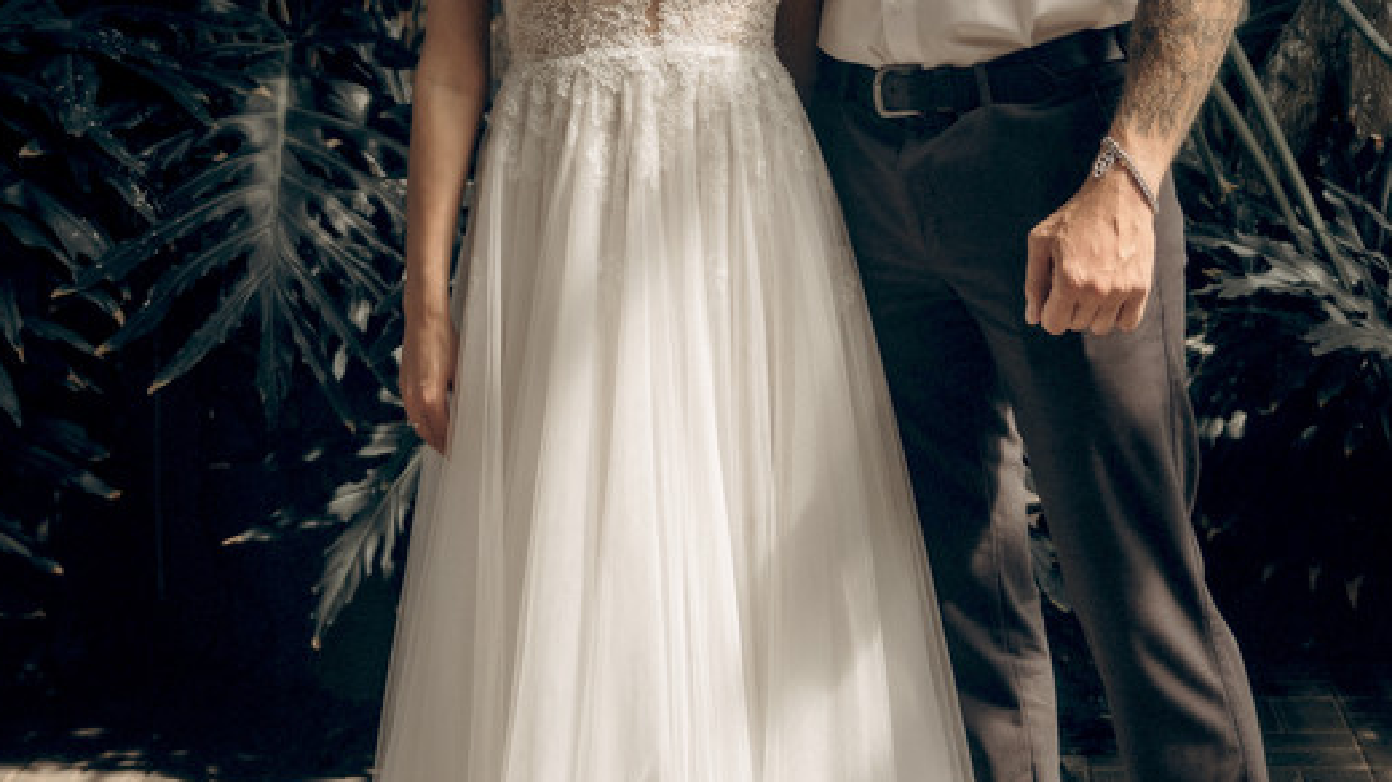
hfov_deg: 24.7
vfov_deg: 13.9
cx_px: 707
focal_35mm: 86
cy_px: 58
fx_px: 3173
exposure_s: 1/640
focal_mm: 32
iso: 100
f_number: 2.8
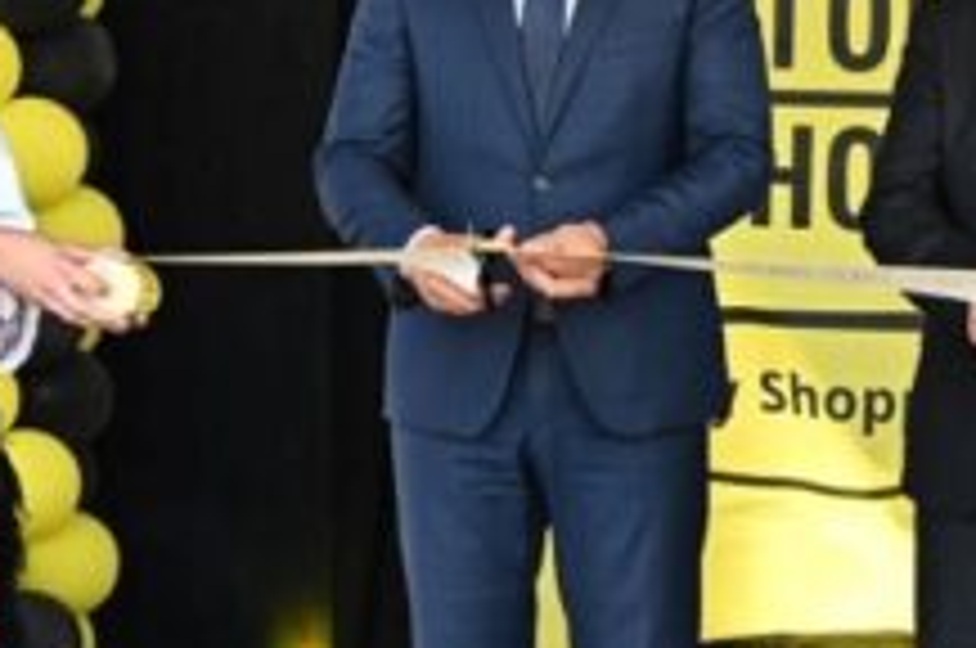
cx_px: 1075
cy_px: 315
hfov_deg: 14.8
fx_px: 3655
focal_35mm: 135
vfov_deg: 10.1
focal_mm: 28
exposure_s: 1/320
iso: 200
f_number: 4
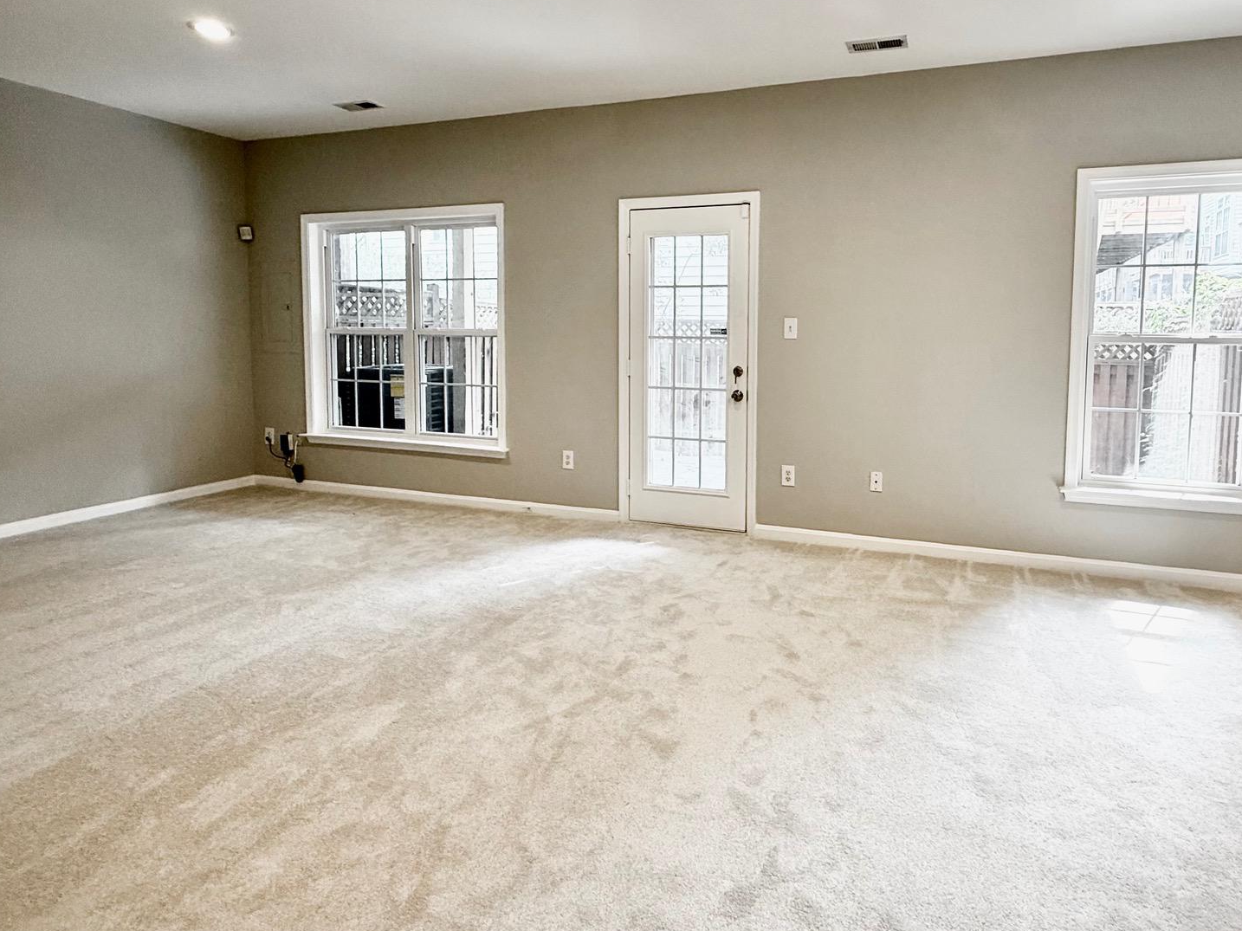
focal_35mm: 20
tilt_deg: -3.8
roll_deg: -0.4
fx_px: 717
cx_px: 737
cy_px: 375
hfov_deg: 80.9
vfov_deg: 65.4
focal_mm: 2.22
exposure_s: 1/120
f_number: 2.2
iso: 200
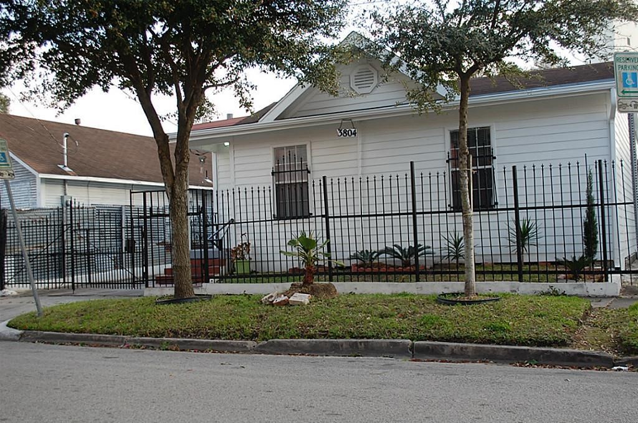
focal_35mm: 39
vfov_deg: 34.1
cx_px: 319
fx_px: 690
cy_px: 212
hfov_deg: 49.6
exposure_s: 1/125
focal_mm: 26
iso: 200
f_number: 5.6
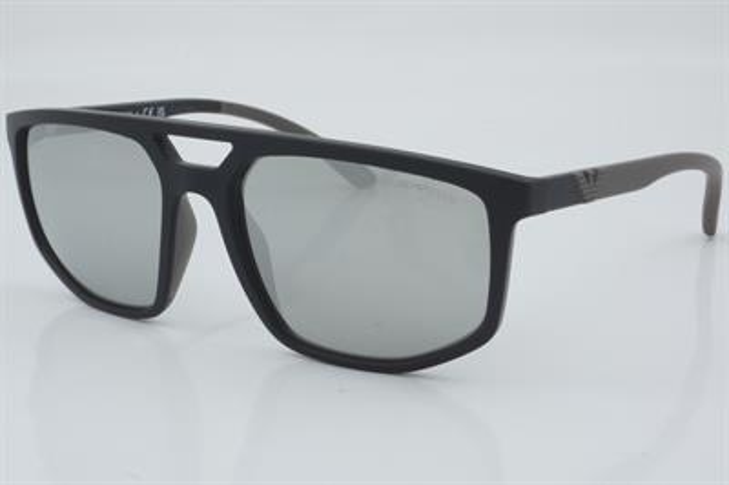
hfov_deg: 29.9
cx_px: 364
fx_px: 1366
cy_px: 242
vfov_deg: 20.1
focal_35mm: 68
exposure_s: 1/3
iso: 100
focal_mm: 45
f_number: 32
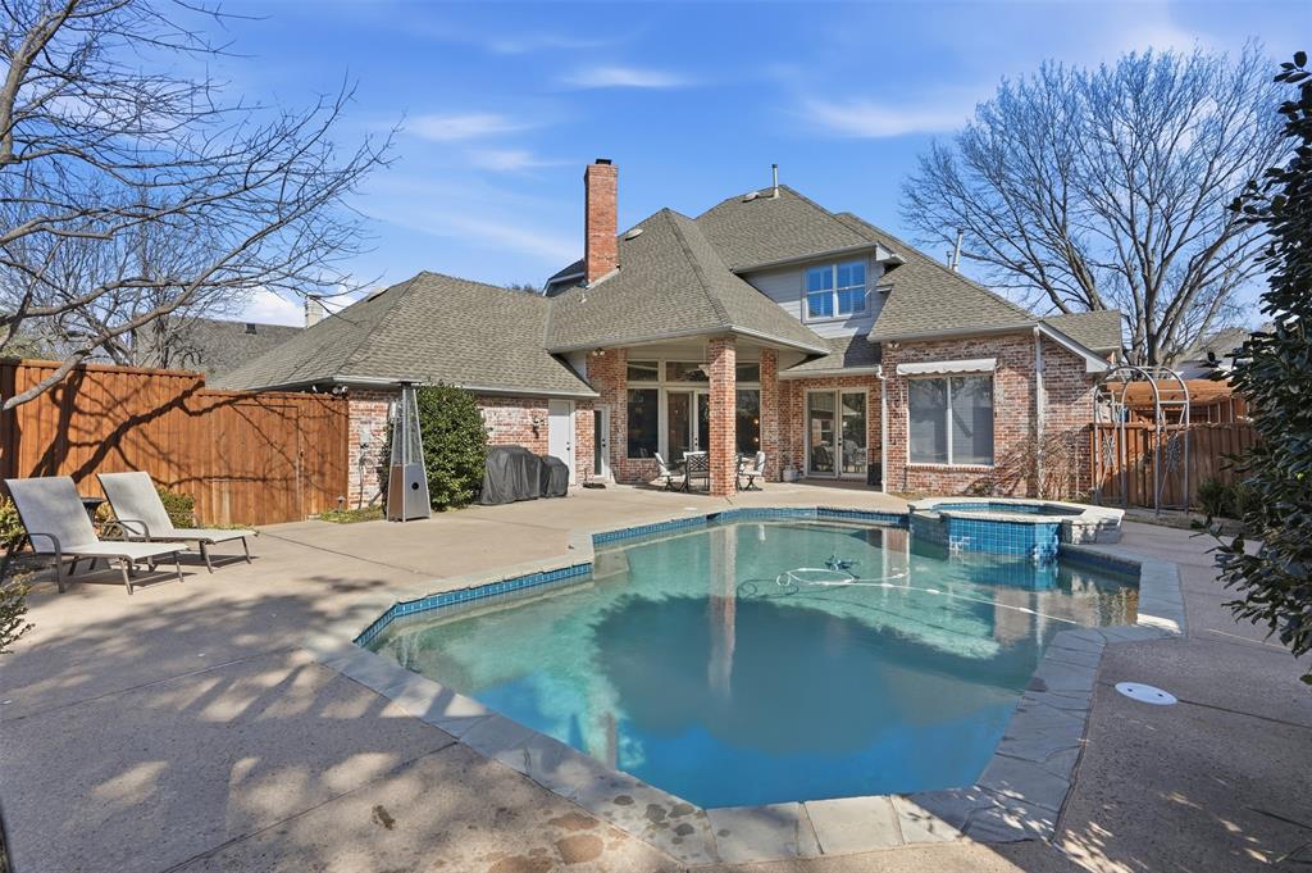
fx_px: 583
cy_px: 436
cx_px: 656
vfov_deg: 73.7
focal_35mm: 16
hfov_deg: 96.8
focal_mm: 16
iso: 250
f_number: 9
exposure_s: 1/1000
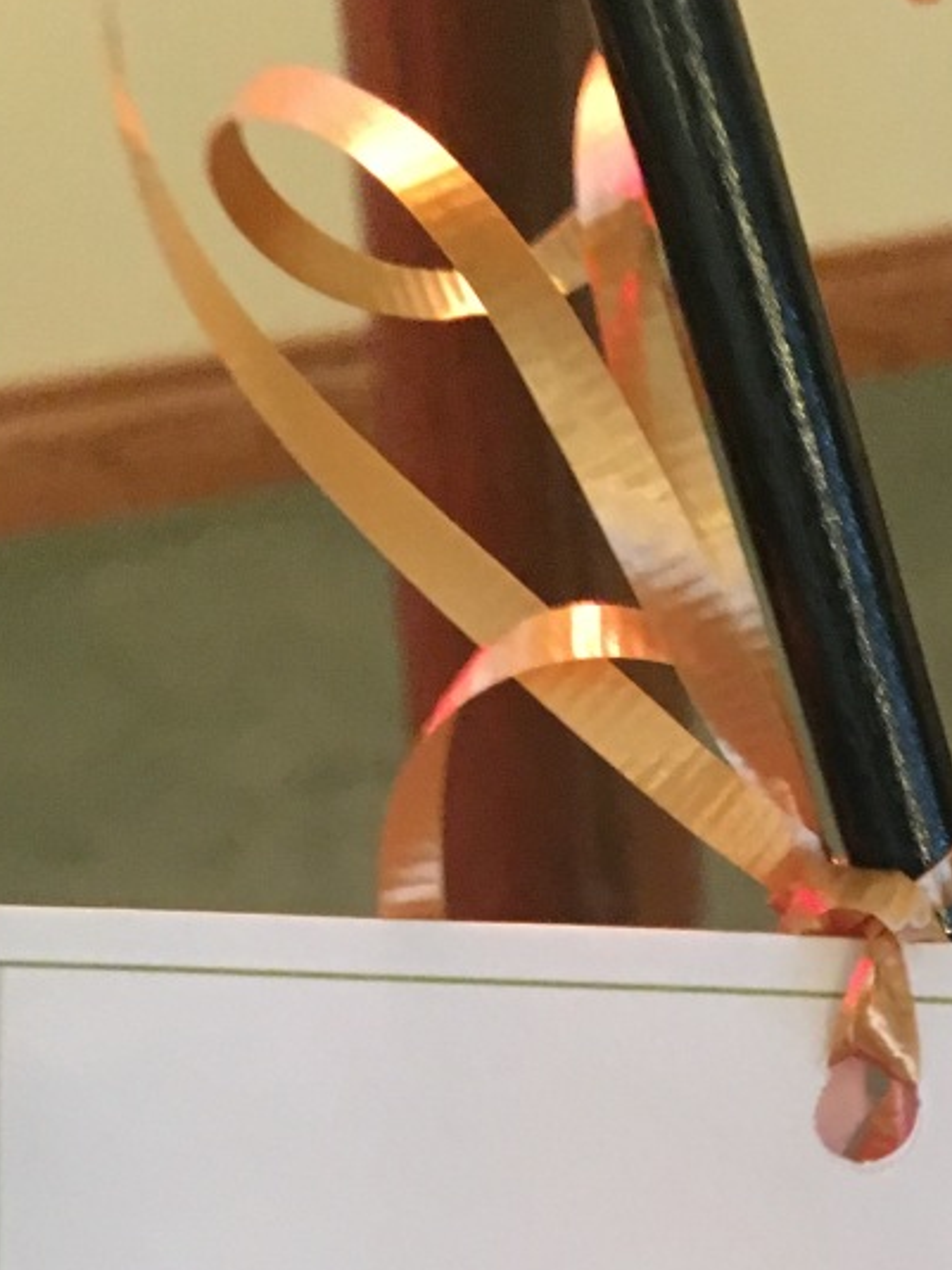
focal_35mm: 74
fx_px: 2715
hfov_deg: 19.5
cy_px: 1523
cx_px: 881
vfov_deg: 24.0
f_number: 2.2
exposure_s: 1/15
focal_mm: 4.15
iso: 400
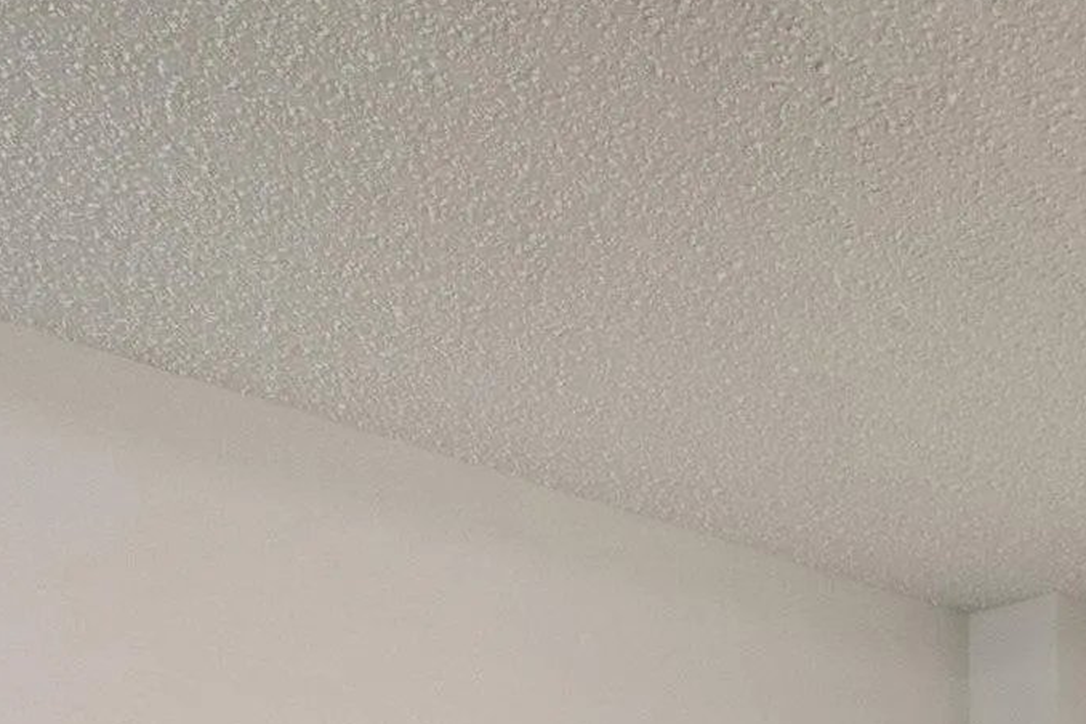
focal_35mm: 68
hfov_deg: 26.1
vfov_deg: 16.8
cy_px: 1272
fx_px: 2051
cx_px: 1342
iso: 400
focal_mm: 10
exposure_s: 1
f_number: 11
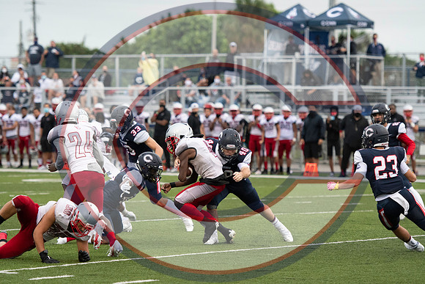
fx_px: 2480
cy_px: 142
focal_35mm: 210
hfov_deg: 9.8
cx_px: 212
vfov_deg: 6.5
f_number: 2.8
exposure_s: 1/2000
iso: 2500
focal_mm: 140
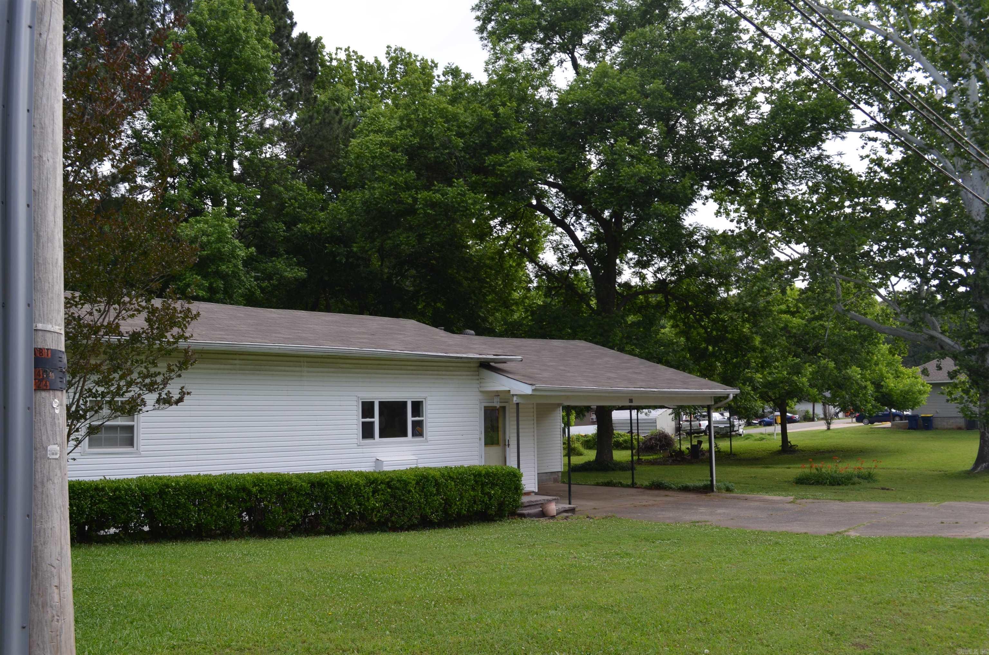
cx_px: 494
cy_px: 328
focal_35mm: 33
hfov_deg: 57.3
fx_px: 905
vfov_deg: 39.8
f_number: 8
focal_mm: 22
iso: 200
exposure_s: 1/250
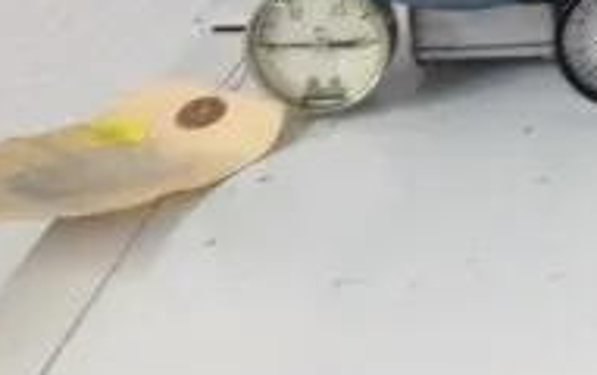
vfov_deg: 10.3
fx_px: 2020
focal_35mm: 124
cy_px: -138
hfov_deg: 15.3
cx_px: 941
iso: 160
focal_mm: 4.28
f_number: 2.4
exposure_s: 1/20
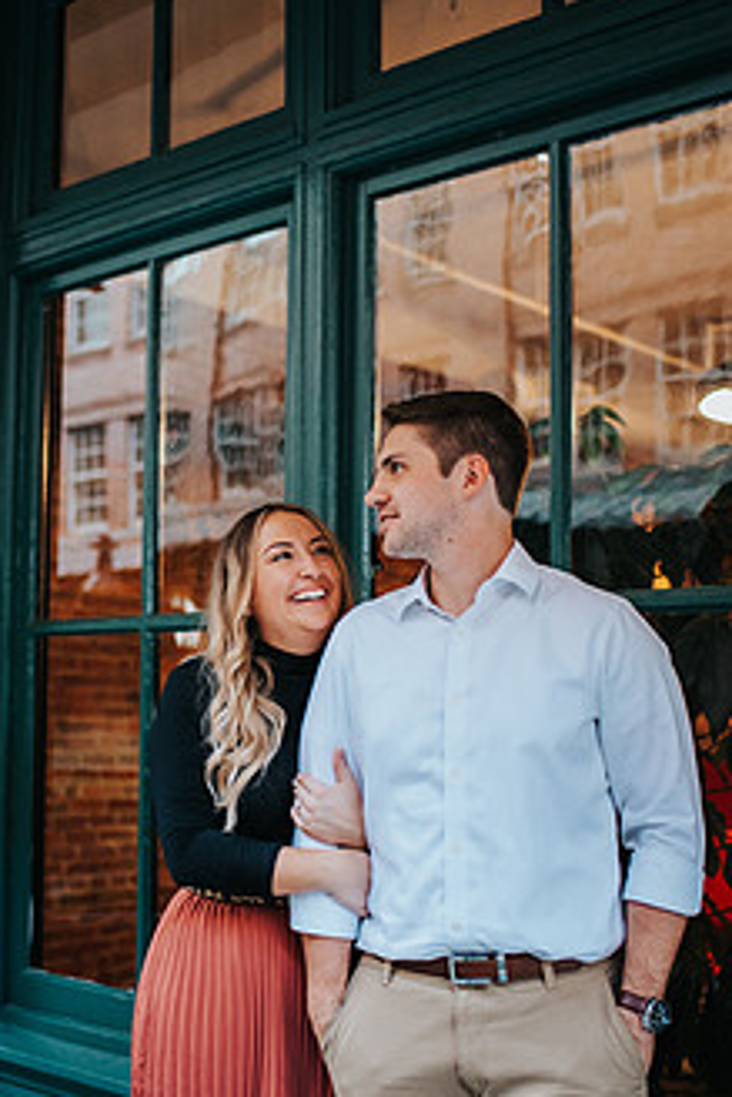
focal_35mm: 48
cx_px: 277
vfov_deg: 41.1
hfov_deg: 28.0
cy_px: 599
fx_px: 1462
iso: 1400
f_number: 1.8
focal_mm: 35
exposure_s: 1/500
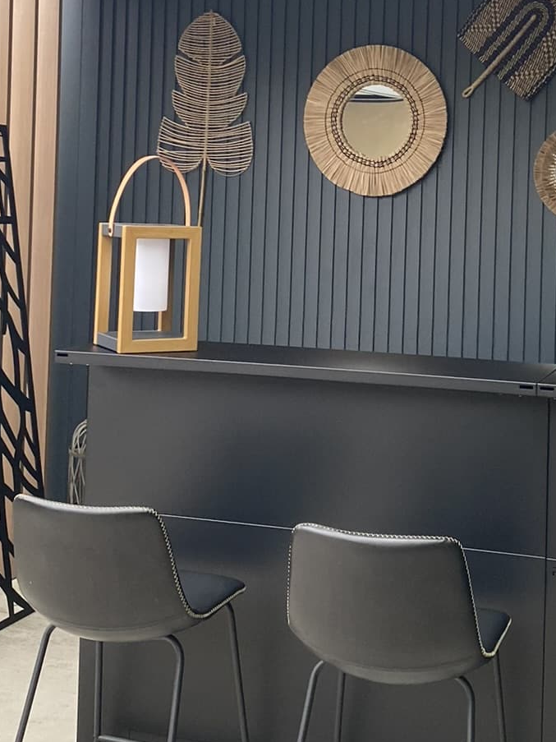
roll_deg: -2.0
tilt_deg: -0.2
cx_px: 356
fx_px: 1264
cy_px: 193
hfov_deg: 24.7
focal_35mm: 59
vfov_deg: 32.1
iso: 125
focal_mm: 4.25
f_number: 1.8
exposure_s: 1/121
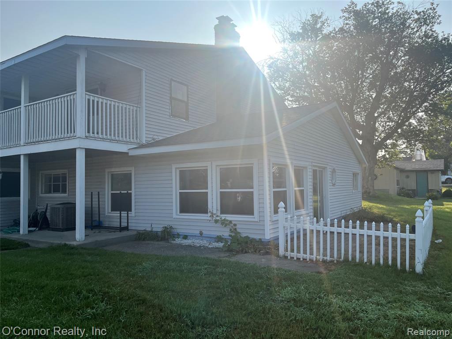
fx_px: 339
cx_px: 226
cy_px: 170
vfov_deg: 53.1
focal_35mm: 26
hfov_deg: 67.3
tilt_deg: +3.6
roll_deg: +1.2
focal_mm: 5.1
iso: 50
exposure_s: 1/3521
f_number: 1.6
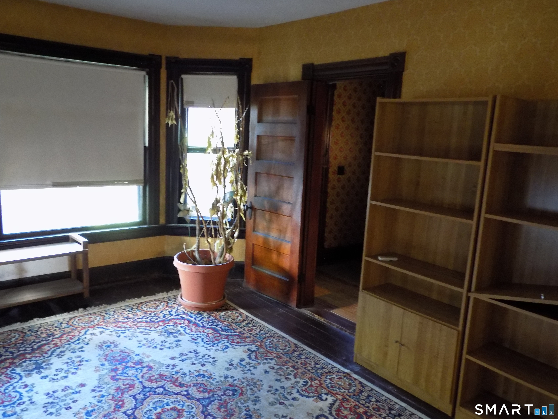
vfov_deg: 51.4
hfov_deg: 65.3
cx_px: 279
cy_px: 210
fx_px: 435
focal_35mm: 27
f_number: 3.2
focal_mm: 4.8
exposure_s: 1/6
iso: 400
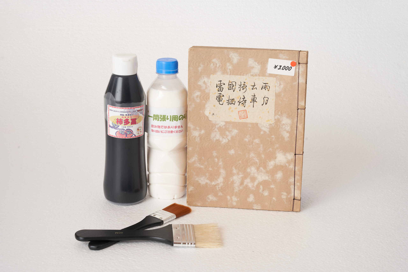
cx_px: 204
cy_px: 136
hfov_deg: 31.7
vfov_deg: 21.5
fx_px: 717
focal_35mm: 63
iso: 400
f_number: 14
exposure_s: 1/125
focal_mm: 63.3
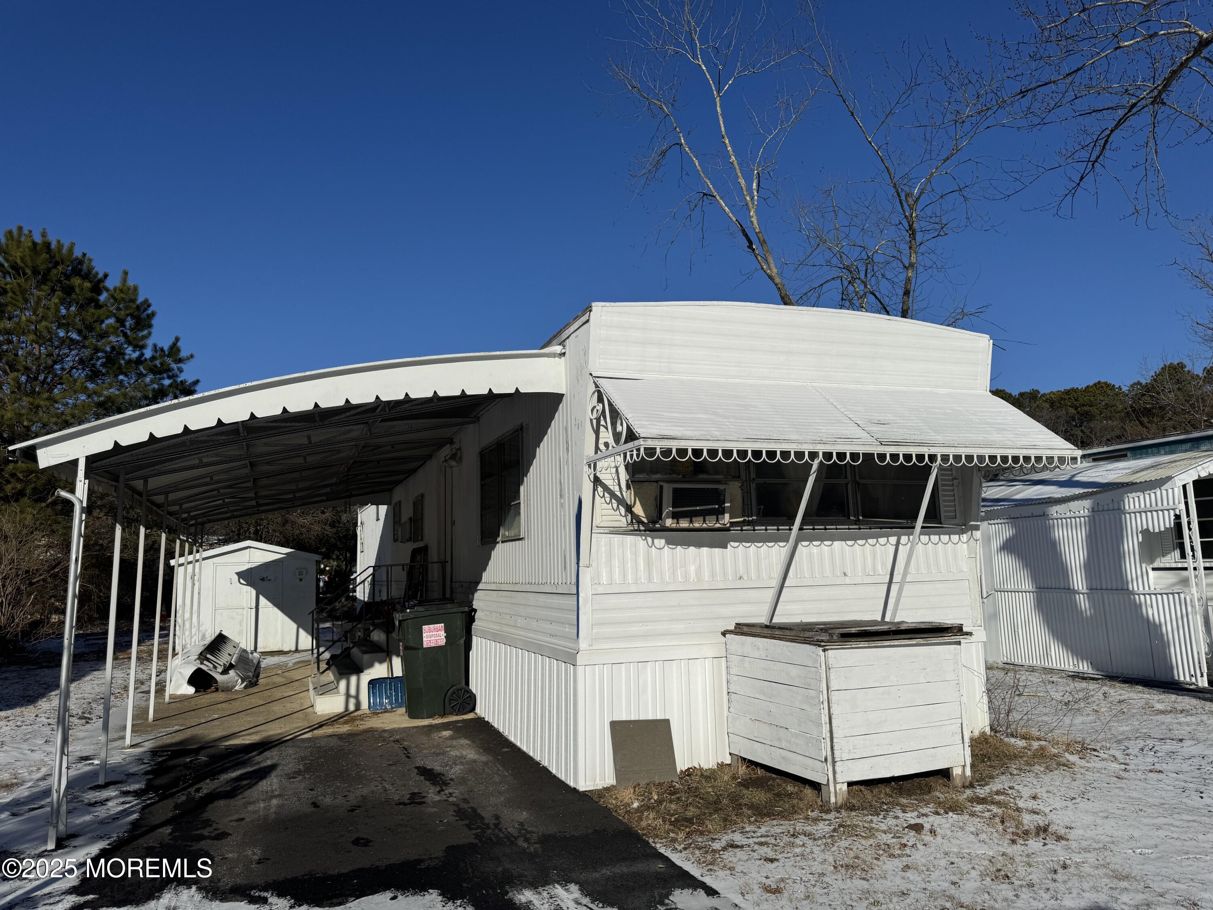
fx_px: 841
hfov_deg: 71.6
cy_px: 455
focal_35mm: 24
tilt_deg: +6.1
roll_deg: +0.8
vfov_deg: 56.8
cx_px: 606
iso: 64
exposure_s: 1/12346
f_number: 1.78
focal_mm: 6.76
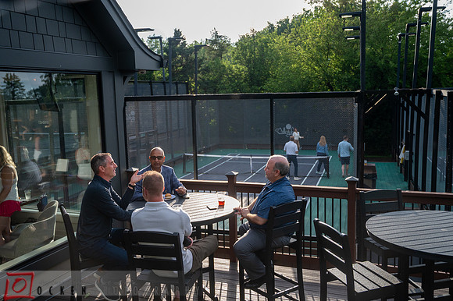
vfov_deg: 38.3
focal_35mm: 34
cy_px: 150
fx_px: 434
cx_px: 226
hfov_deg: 55.1
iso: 800
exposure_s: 1/2000
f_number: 4
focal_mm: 34.5
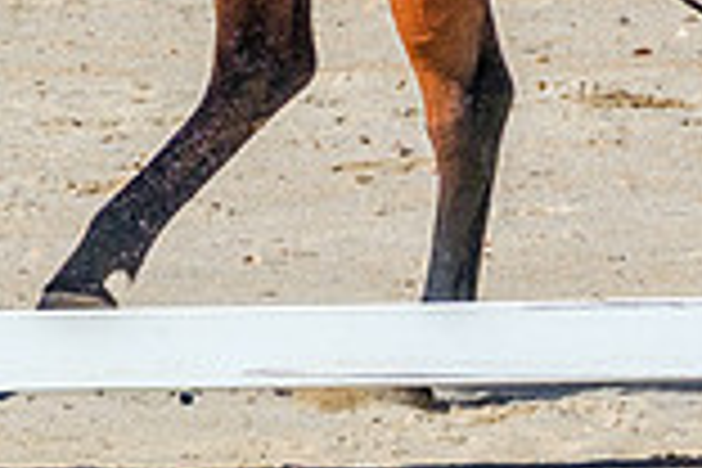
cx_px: -165
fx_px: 21019
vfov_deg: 1.3
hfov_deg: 1.9
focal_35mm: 1078
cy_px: -416
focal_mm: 147.9
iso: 800
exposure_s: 1/1000
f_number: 5.6
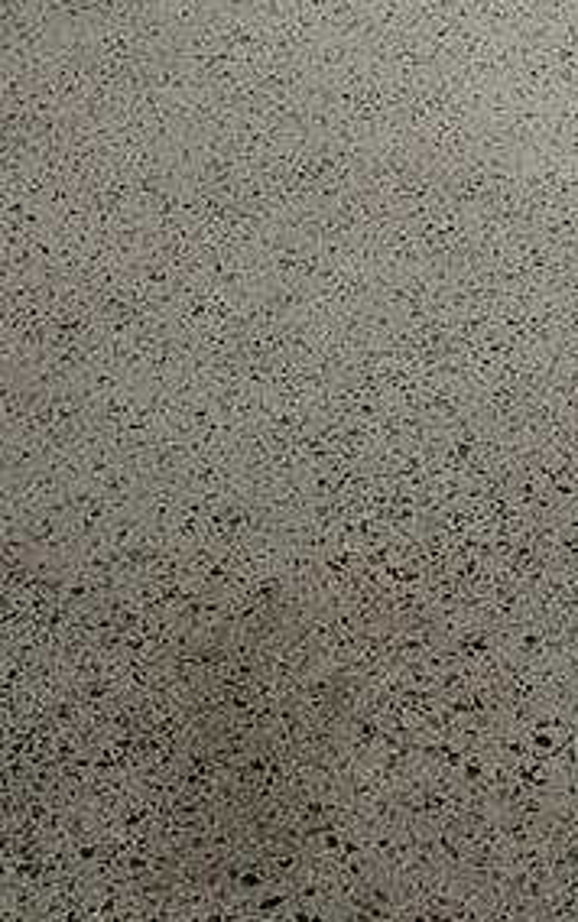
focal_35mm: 103
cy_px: -474
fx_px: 2591
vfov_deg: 18.0
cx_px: 623
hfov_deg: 12.5
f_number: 1.7
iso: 200
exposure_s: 1/180
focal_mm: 6.3
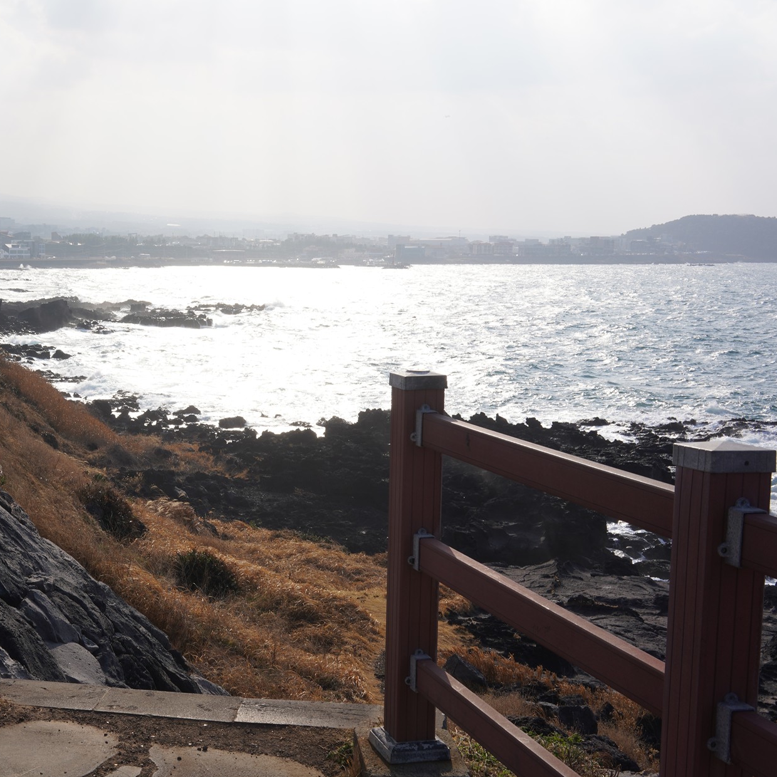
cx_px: 167
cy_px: 402
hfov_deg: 34.4
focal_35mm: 48
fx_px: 1219
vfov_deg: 35.4
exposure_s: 1/100
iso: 100
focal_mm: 35
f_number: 14
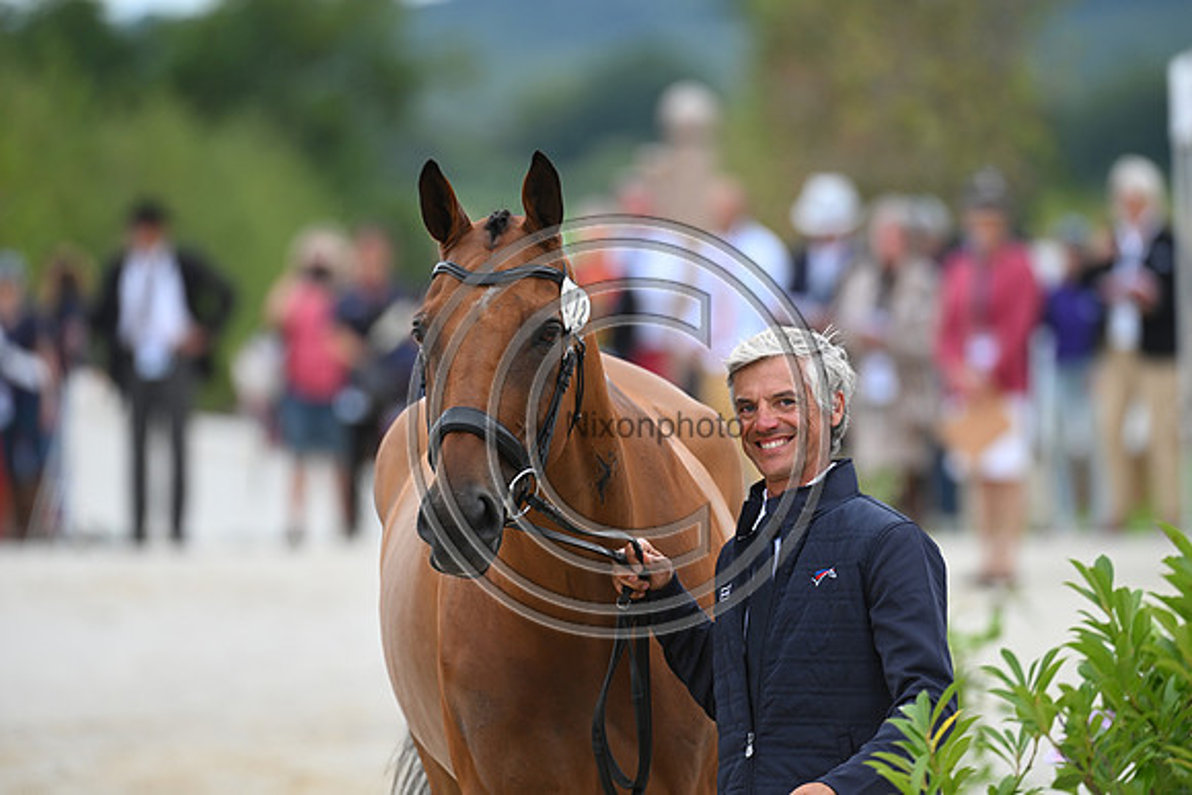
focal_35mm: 400
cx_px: 596
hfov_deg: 5.2
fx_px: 13247
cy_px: 398
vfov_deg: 3.4
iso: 720
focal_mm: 400
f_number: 5.6
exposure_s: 1/1600
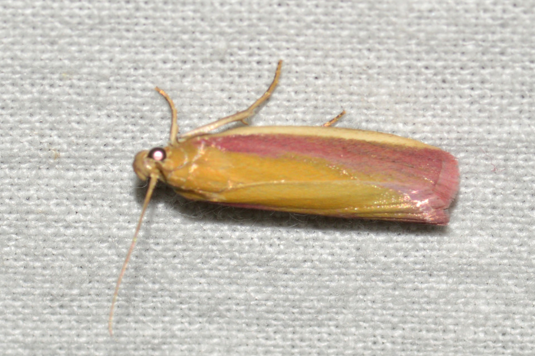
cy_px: 177
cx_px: 268
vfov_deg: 9.1
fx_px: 2244
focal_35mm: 151
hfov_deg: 13.6
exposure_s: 1/200
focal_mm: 100
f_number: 18
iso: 100
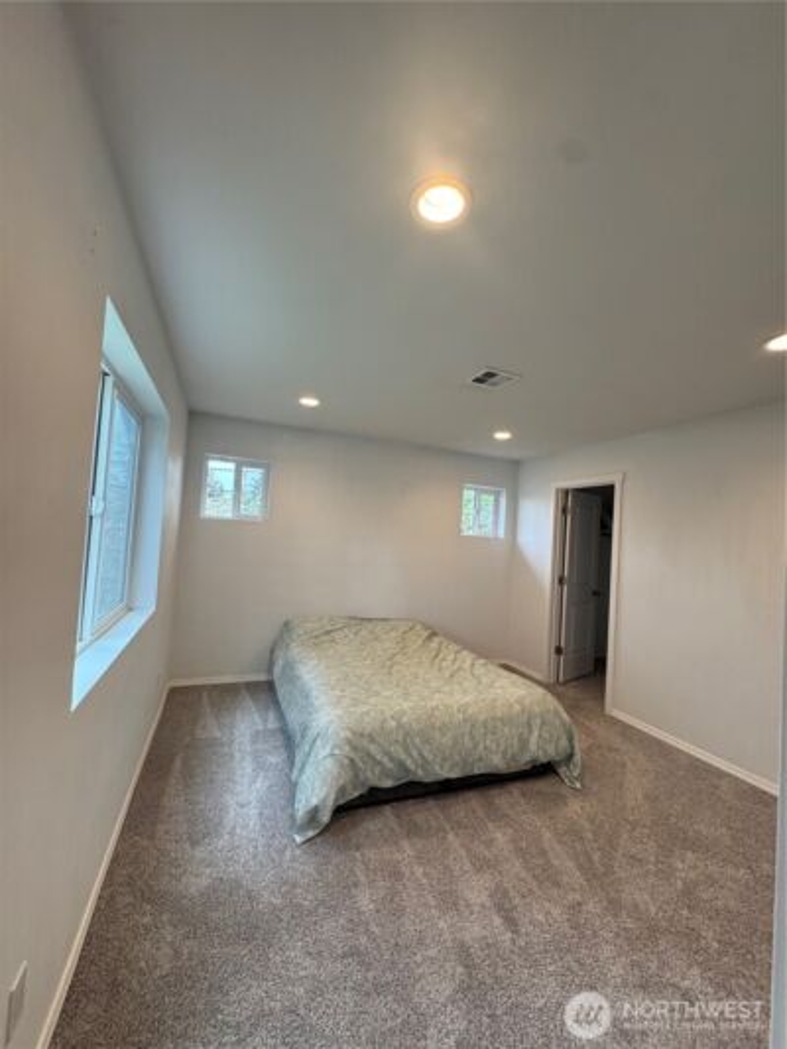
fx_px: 424
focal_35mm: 14
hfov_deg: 85.7
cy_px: 524
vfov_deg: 102.1
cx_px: 394
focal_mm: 2.22
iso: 200
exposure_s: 1/120
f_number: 2.2
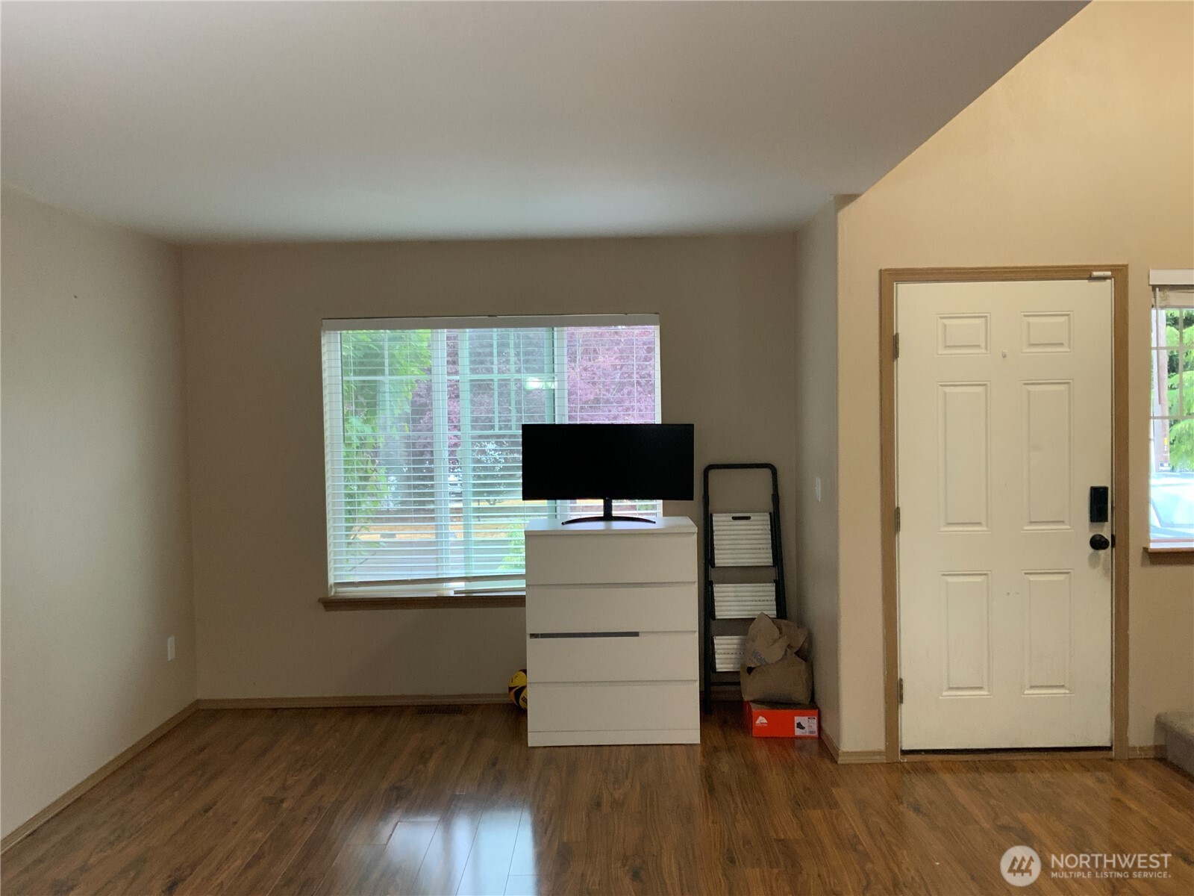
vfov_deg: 48.2
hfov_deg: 61.7
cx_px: 597
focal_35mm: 29
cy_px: 448
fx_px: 1000
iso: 160
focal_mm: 3
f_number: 1.8
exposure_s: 1/60
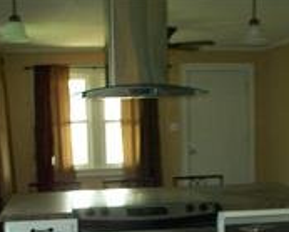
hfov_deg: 27.4
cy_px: 209
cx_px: 175
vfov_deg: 21.7
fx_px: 591
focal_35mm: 69
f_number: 2.8
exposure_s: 1/30
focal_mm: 7.54
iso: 200
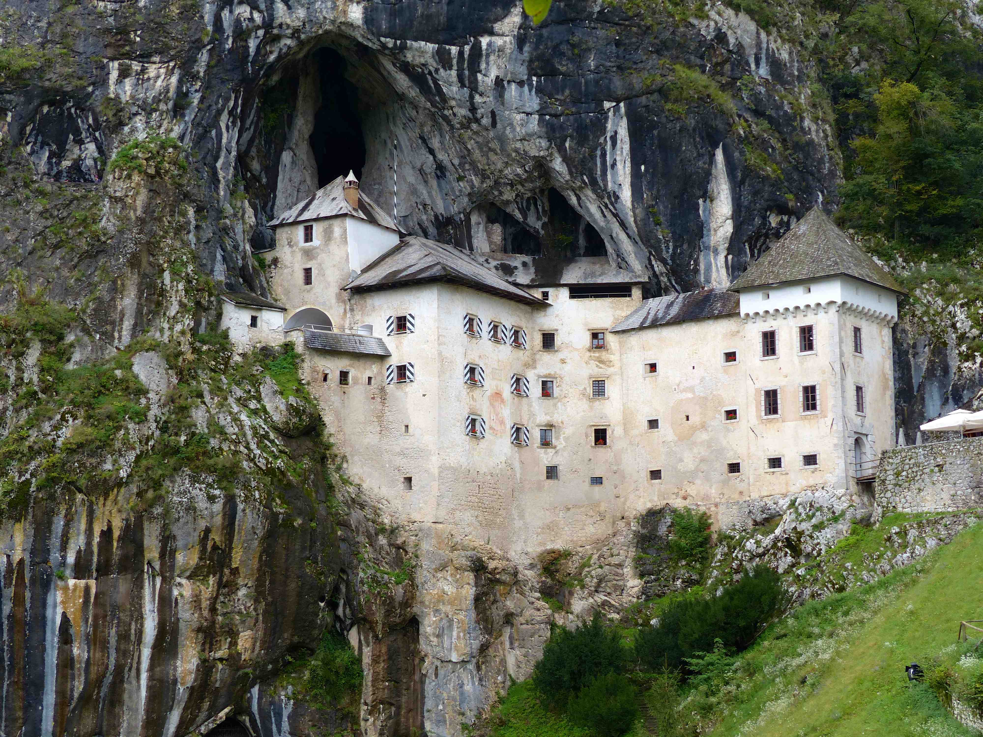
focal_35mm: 67
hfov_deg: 29.0
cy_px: 368
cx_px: 492
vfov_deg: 21.9
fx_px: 1903
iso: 100
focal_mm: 11.4
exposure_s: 1/250
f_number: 4
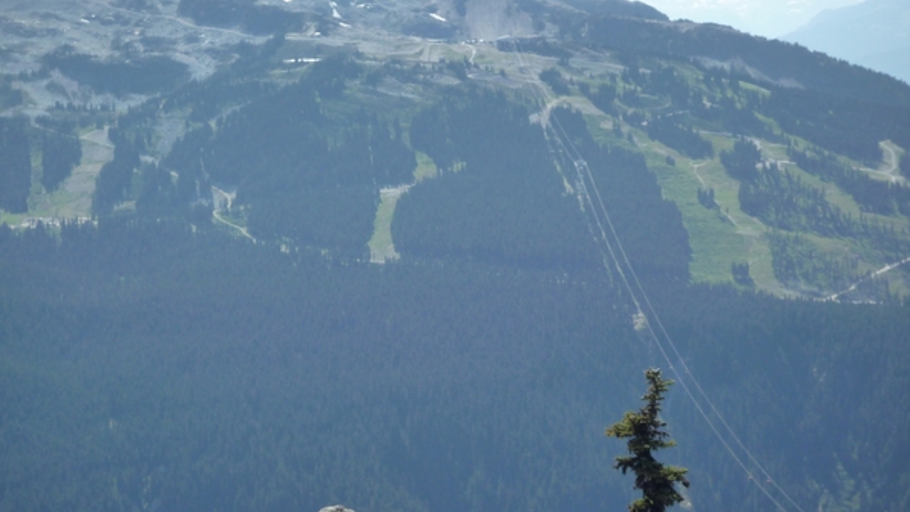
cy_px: 218
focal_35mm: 88
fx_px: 2123
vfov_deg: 13.7
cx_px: 452
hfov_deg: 24.2
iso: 200
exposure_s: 1/500
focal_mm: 14.1
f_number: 5.2
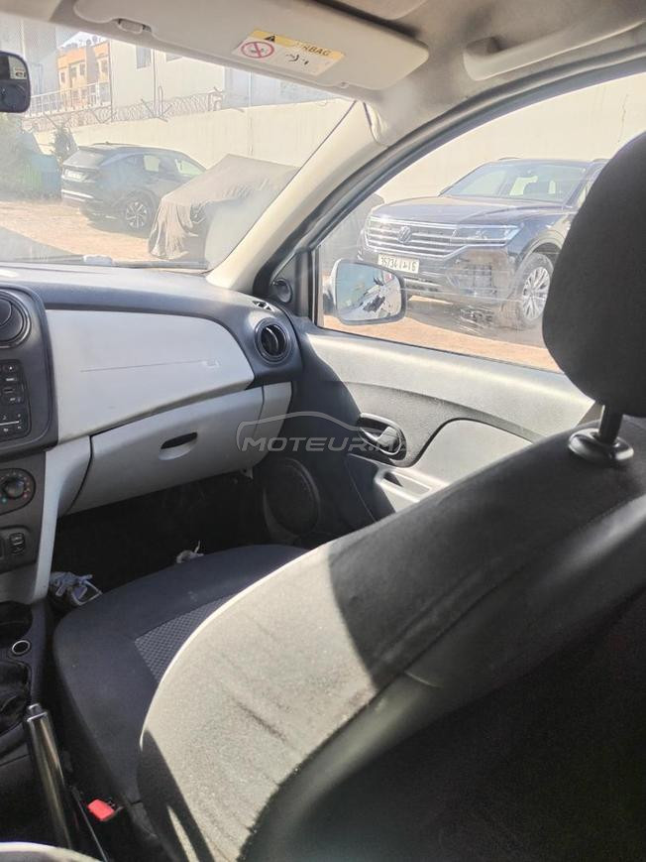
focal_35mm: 26
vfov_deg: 67.3
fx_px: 647
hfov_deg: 53.1
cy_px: 431
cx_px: 323
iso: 108
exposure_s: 1/100
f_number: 1.8
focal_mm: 4.75
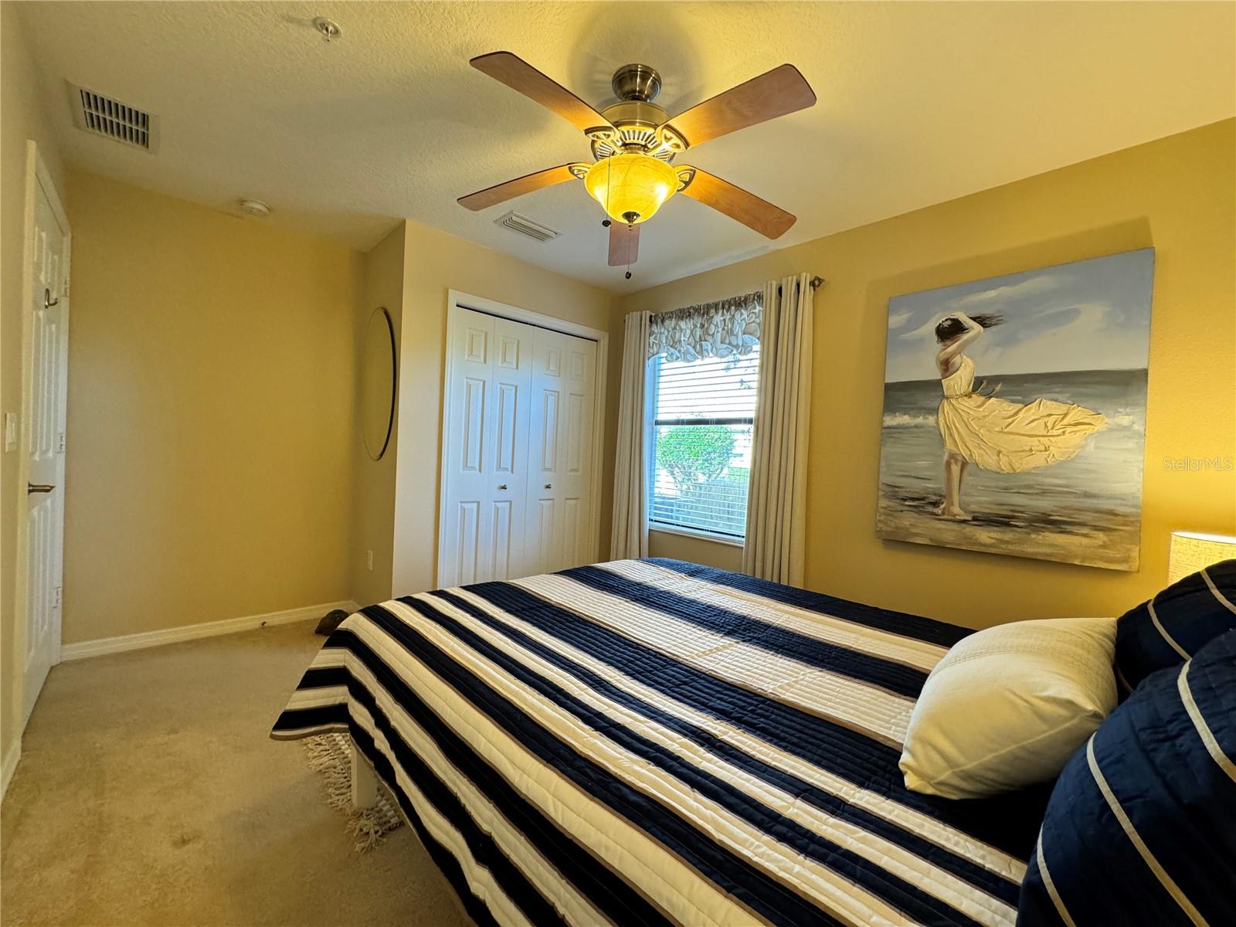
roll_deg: -3.1
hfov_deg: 102.1
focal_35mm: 14
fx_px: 500
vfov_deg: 85.7
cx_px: 618
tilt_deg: -1.6
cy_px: 464
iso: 320
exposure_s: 1/120
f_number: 2.2
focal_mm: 2.22
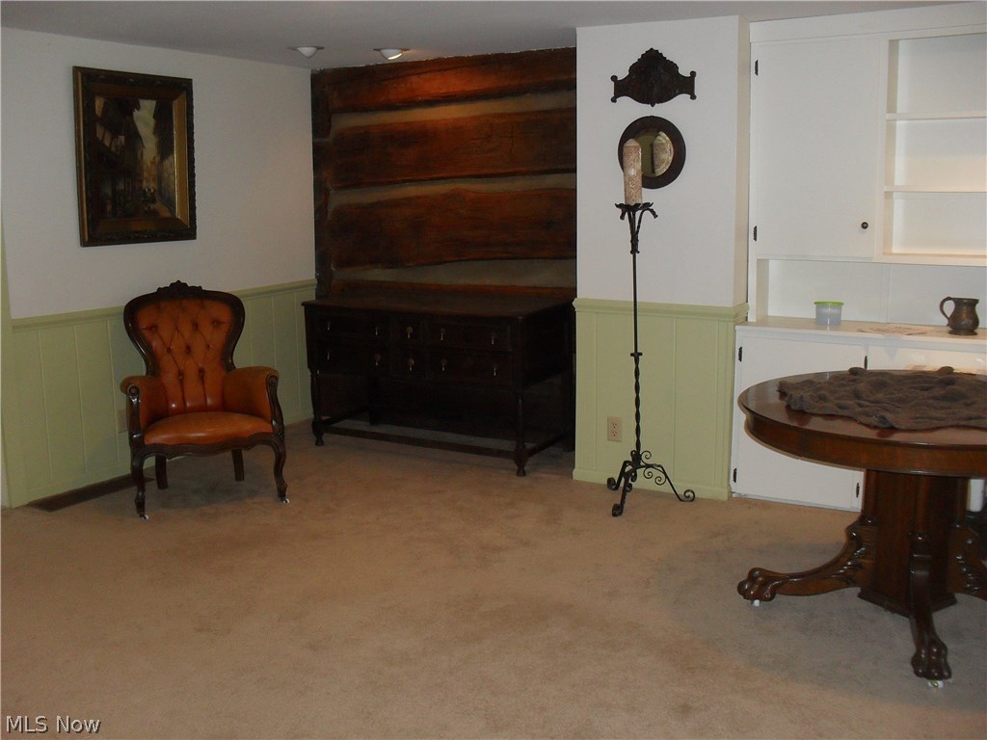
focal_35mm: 35
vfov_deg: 40.7
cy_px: 370
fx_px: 998
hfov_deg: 52.6
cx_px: 494
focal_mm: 6.3
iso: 200
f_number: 3.2
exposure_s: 1/45
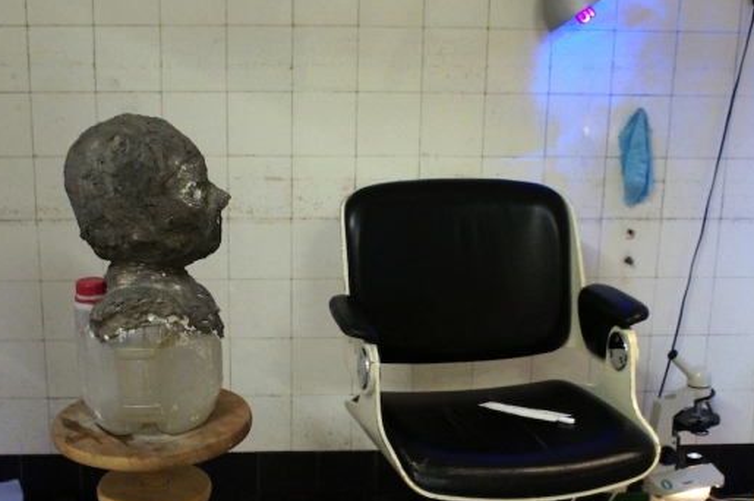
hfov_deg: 37.5
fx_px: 1109
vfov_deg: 25.4
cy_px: 266
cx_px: 344
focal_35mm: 53
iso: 2000
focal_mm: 28
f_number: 4.5
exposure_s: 1/60
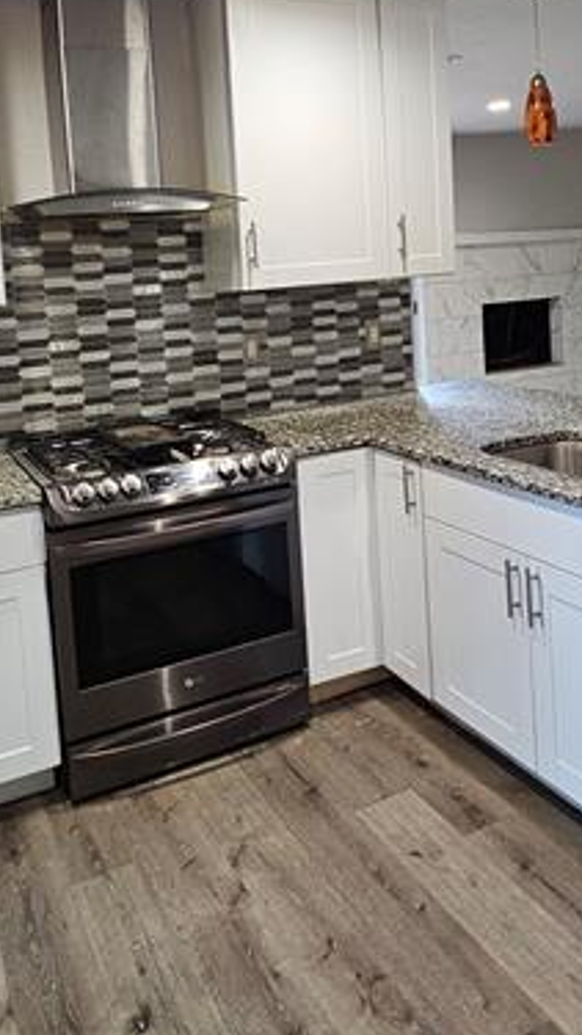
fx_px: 795
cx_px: 309
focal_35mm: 29
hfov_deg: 40.2
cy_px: 315
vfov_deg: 63.7
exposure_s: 1/60
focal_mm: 2.2
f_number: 2.2
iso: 320
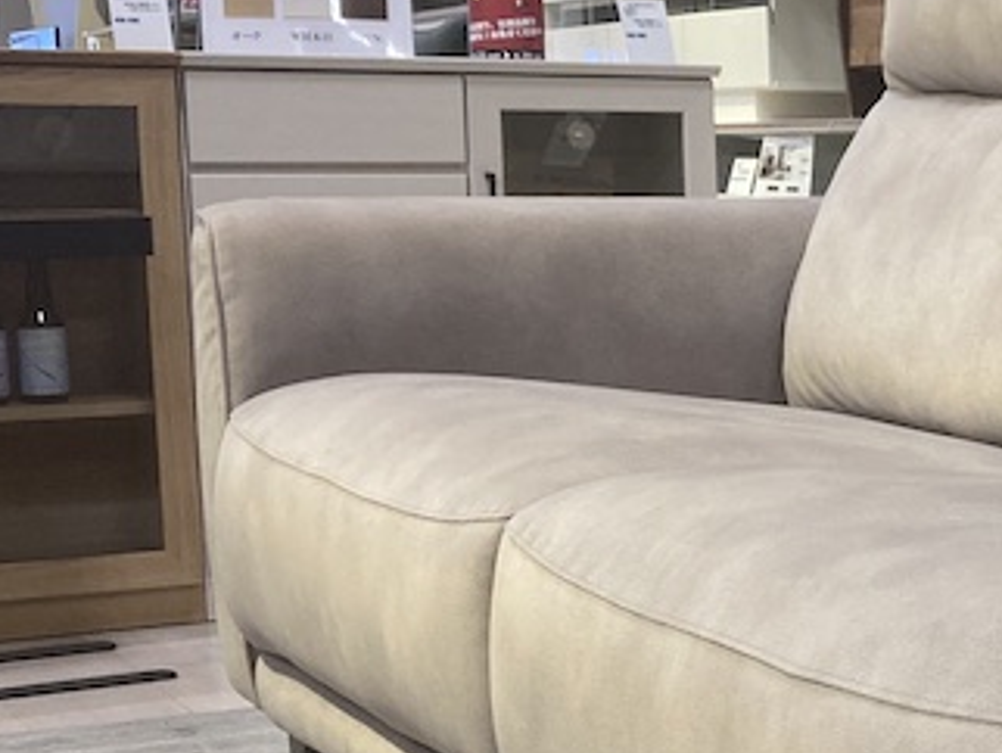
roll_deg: -0.2
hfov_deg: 20.1
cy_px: 597
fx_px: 2578
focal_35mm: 89
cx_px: 1313
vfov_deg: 16.5
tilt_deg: -9.1
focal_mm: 3.99
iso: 80
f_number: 1.8
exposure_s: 1/60
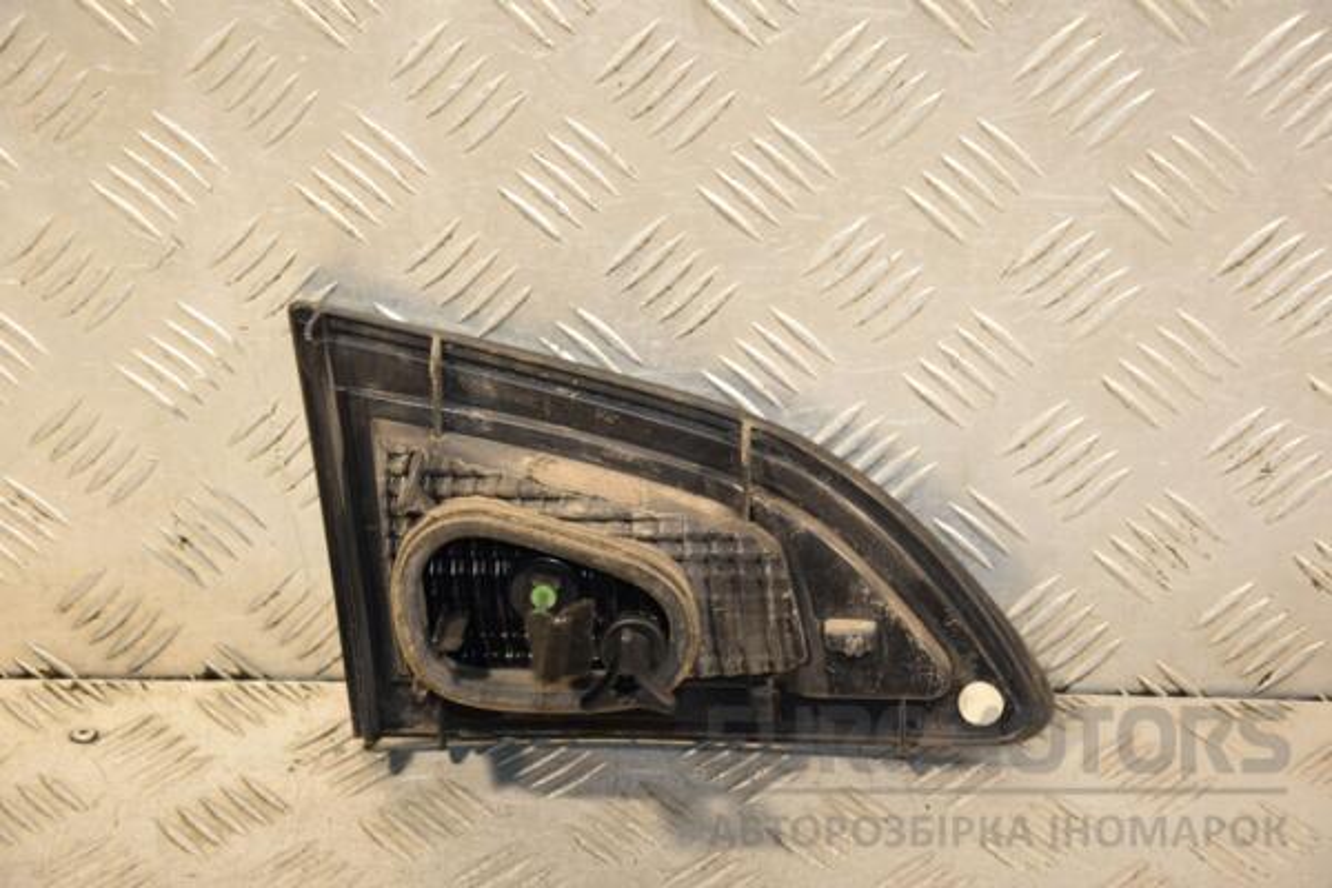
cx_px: 666
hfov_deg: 21.9
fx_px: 3441
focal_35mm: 93
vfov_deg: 14.7
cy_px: 444
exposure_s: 1/160
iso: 800
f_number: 5.3
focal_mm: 62
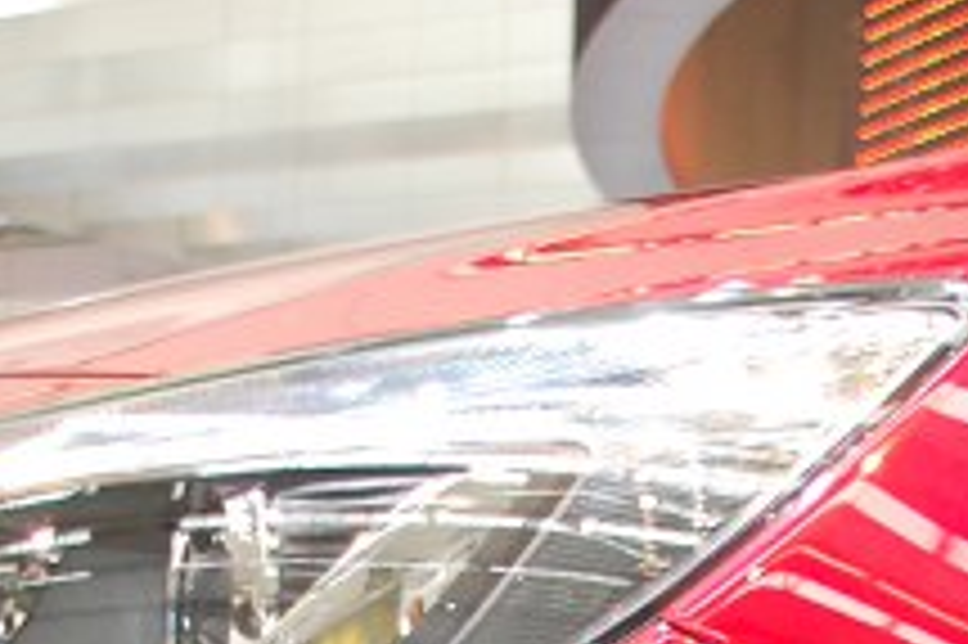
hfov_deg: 13.1
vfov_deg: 8.3
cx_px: 711
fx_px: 4218
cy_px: 1259
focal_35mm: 157
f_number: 4
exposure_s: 1/60
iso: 400
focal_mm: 22
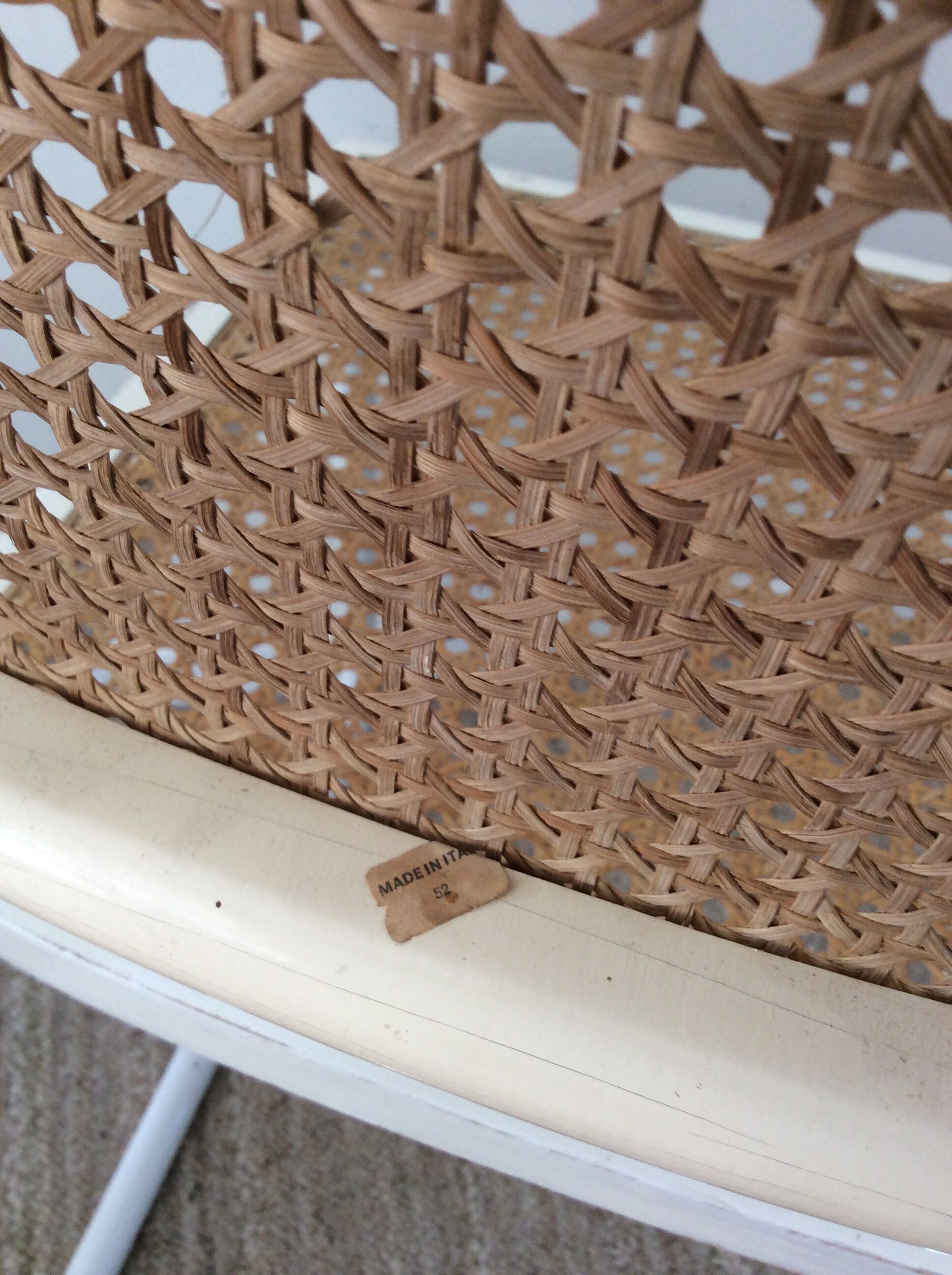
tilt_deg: -48.1
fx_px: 1177
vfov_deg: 56.9
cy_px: 638
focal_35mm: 32
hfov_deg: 44.1
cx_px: 476
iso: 50
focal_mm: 3.3
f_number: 2.4
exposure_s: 1/25
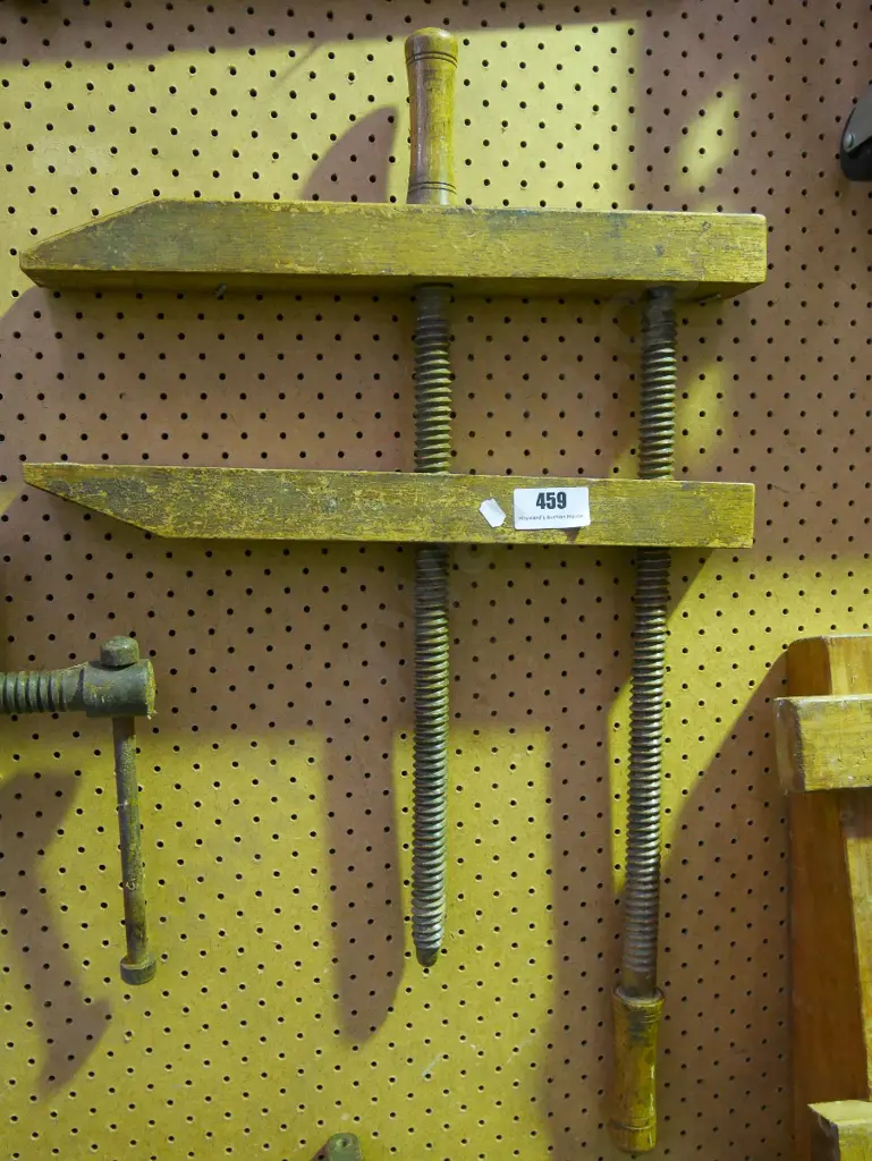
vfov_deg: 56.8
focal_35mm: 32
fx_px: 1074
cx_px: 436
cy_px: 580
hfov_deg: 44.2
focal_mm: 16
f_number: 4
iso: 3200
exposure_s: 1/60
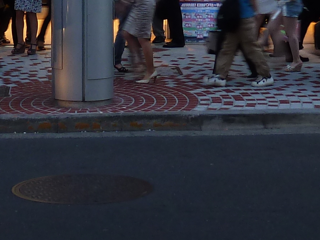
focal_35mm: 112
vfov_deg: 12.6
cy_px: -112
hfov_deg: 17.5
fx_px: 1035
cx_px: 88
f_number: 3.3
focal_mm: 4.1
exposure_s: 1/15
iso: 80
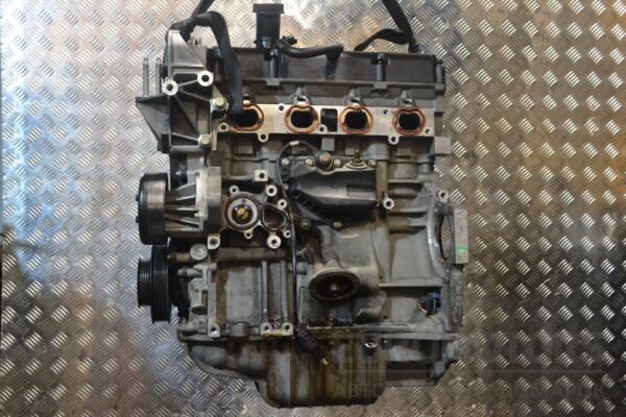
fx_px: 678
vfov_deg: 34.2
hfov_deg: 49.6
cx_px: 313
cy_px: 208
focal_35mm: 39
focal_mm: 26
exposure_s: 1/125
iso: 3200
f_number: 5.6
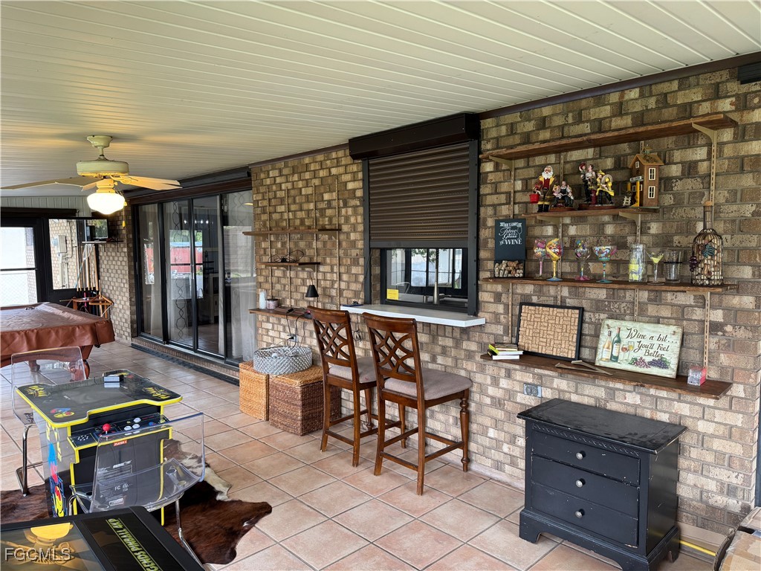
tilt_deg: -5.1
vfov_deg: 56.8
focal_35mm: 24
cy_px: 286
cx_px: 380
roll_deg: +0.4
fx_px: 528
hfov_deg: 71.6
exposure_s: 1/60
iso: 125
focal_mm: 6.76
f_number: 1.78
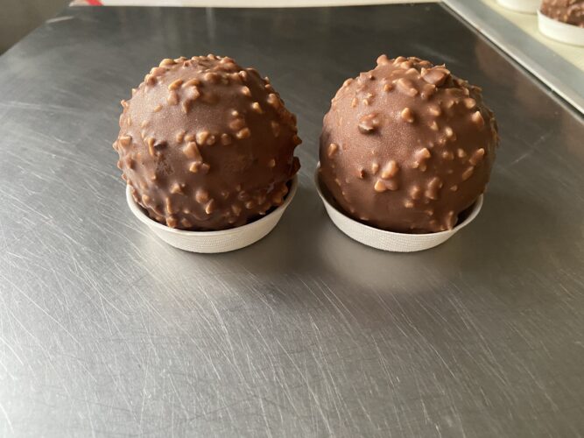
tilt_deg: -39.4
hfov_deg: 67.3
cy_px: 219
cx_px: 292
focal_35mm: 26
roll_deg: -1.1
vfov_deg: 53.0
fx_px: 439
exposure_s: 1/49
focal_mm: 4.25
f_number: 1.8
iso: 500
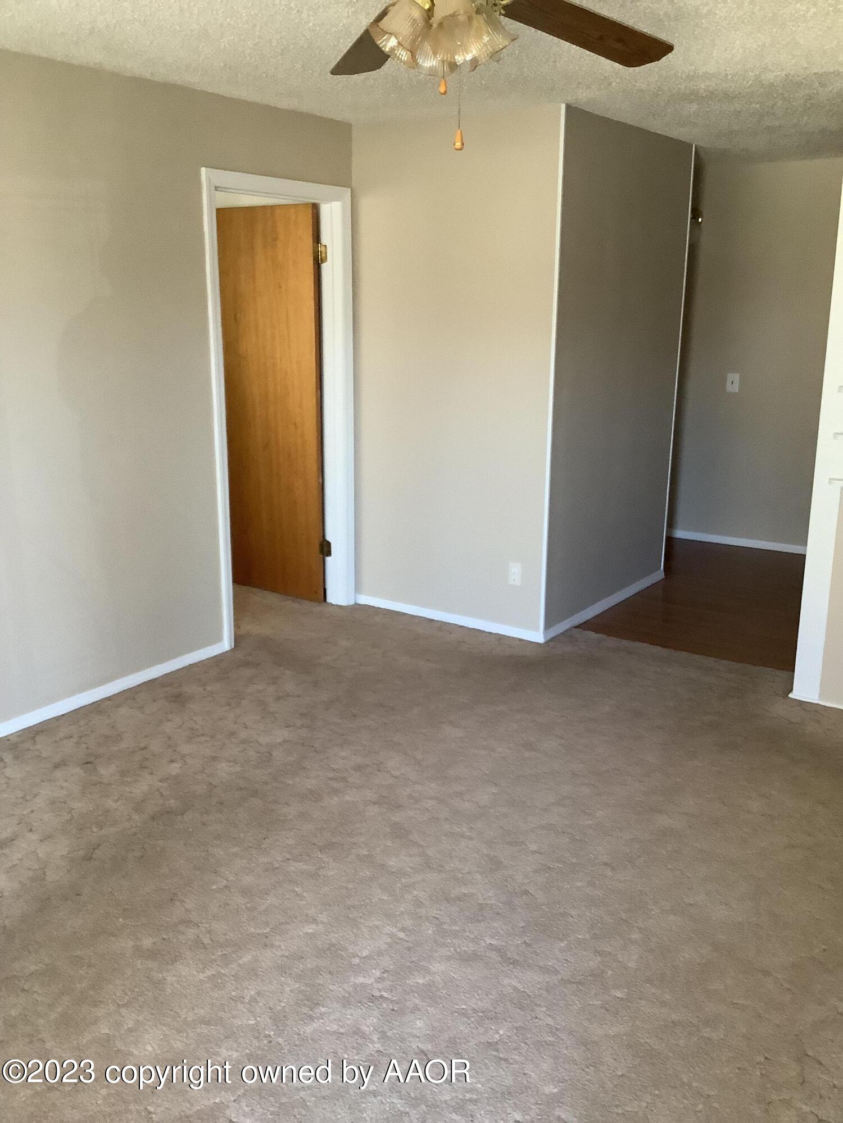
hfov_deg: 45.4
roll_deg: +0.0
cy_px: 562
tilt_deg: -14.9
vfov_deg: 58.4
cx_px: 422
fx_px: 1007
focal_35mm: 31
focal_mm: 3.3
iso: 320
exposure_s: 1/50
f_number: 2.4
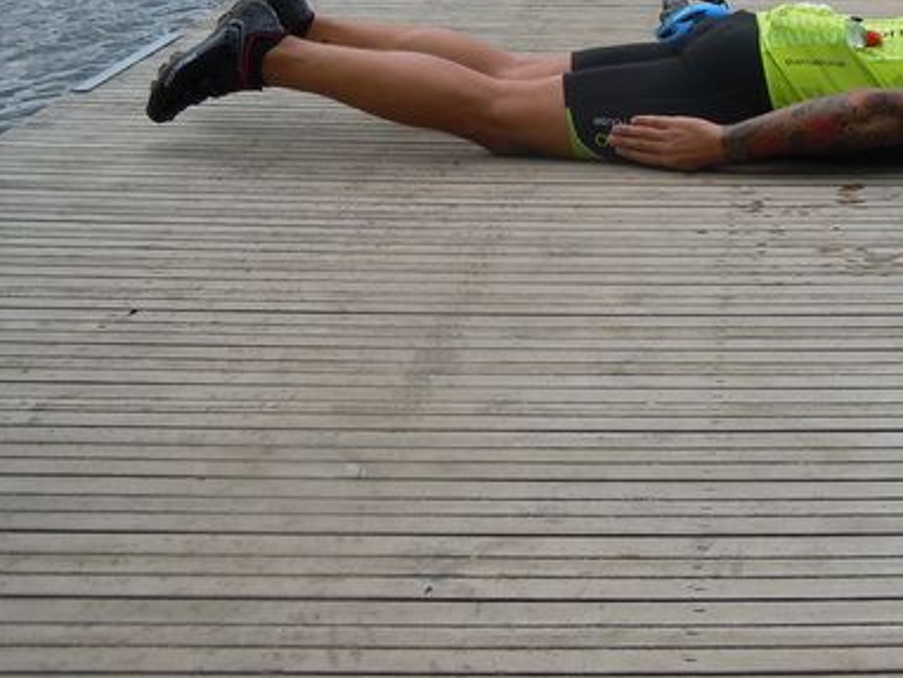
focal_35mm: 74
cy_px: 146
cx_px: 817
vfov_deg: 19.7
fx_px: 1932
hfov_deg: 25.5
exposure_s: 1/800
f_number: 3.7
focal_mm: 7.1
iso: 100
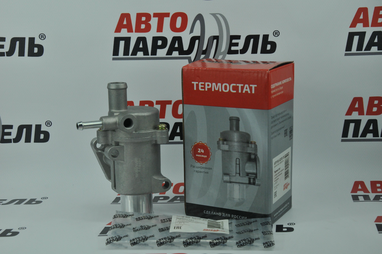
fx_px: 715
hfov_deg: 29.9
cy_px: 127
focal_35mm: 68
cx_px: 191
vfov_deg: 20.1
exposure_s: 1/320
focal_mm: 45
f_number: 9
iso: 500
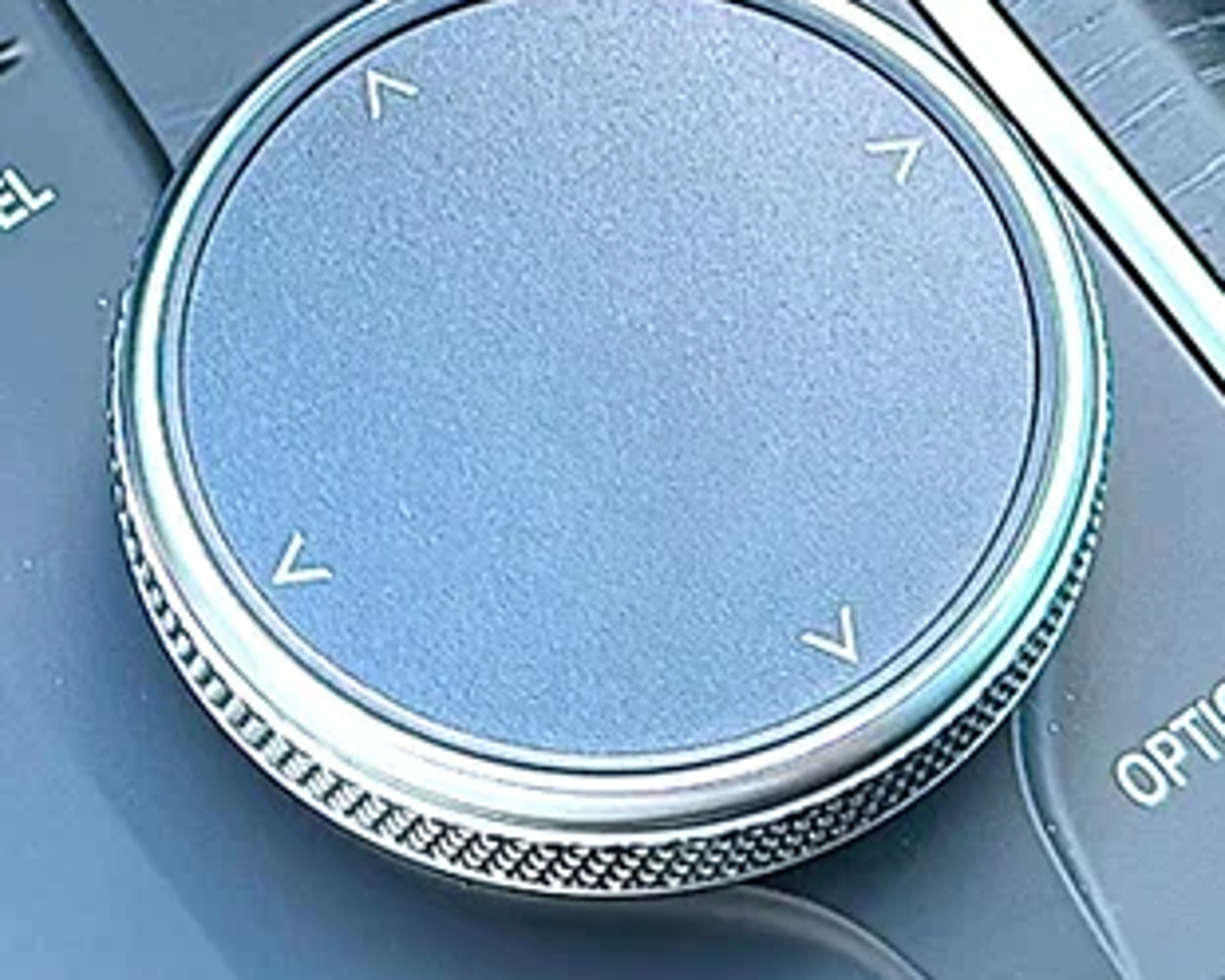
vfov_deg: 15.8
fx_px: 3517
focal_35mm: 97
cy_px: 330
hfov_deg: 19.7
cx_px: 530
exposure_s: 1/75
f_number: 1.78
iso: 50
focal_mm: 6.86
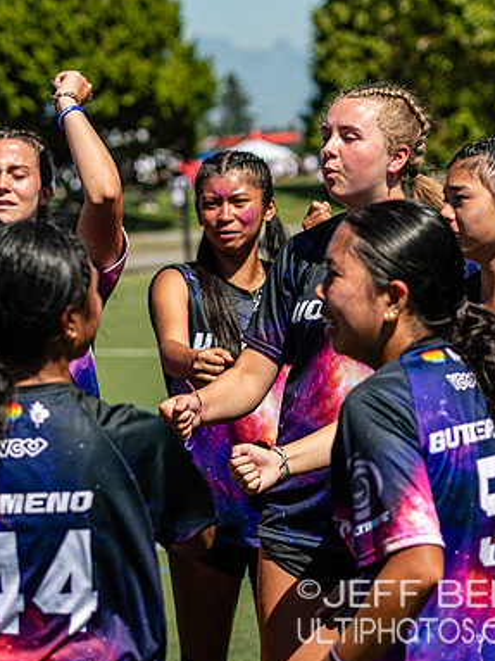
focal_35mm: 153
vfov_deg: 12.9
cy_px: 330
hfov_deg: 9.7
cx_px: 183
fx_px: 2919
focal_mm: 70
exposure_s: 1/2000
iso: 100
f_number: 3.2
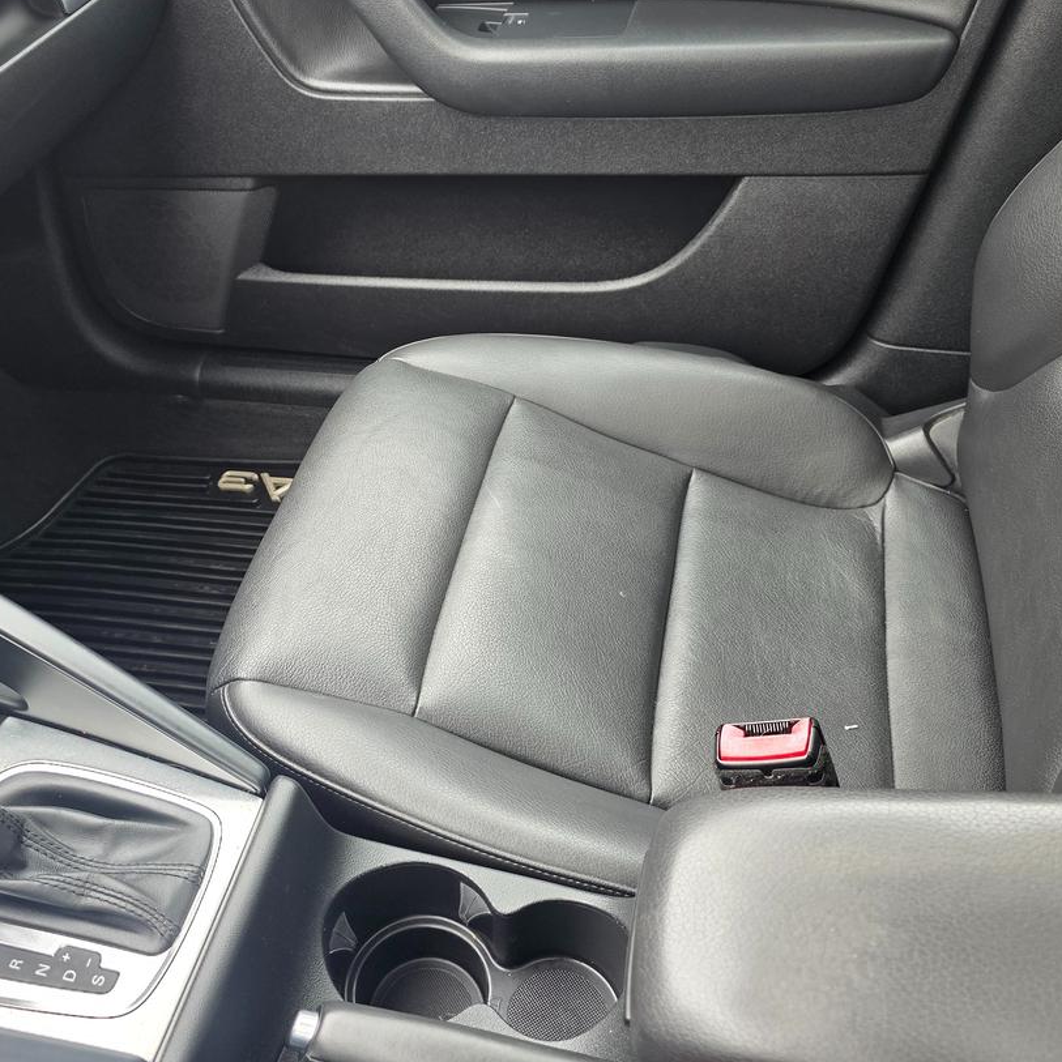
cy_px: 539
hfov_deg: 50.8
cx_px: 428
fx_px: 1111
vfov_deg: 51.1
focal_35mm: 32
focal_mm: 6.3
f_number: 1.7
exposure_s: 1/180
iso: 125
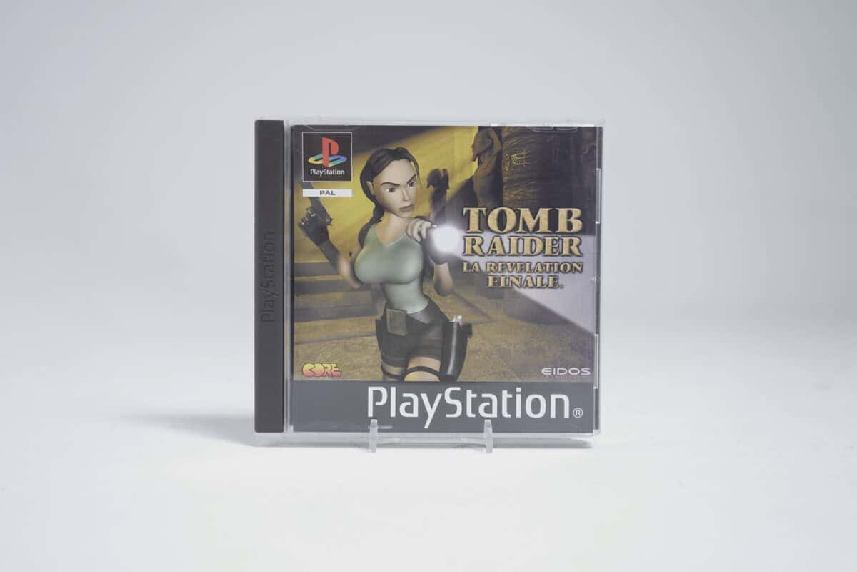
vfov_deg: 31.2
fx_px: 1024
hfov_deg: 45.4
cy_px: 286
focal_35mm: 43
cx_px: 428
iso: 100
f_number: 5.6
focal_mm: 43
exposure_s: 1/4
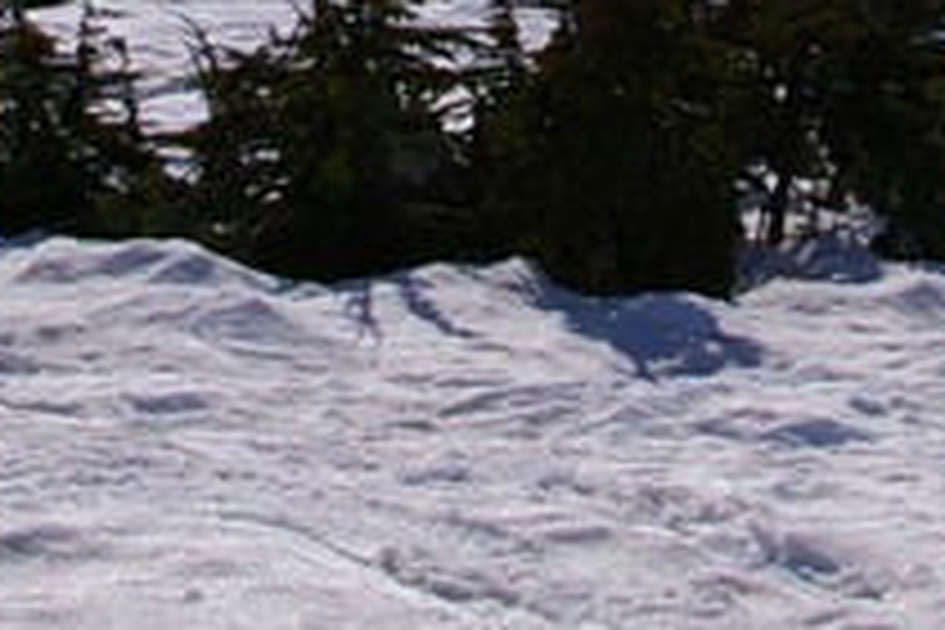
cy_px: -634
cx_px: 394
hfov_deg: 12.4
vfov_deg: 7.9
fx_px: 4357
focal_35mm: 166
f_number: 11
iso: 200
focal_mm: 18
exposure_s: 1/1000
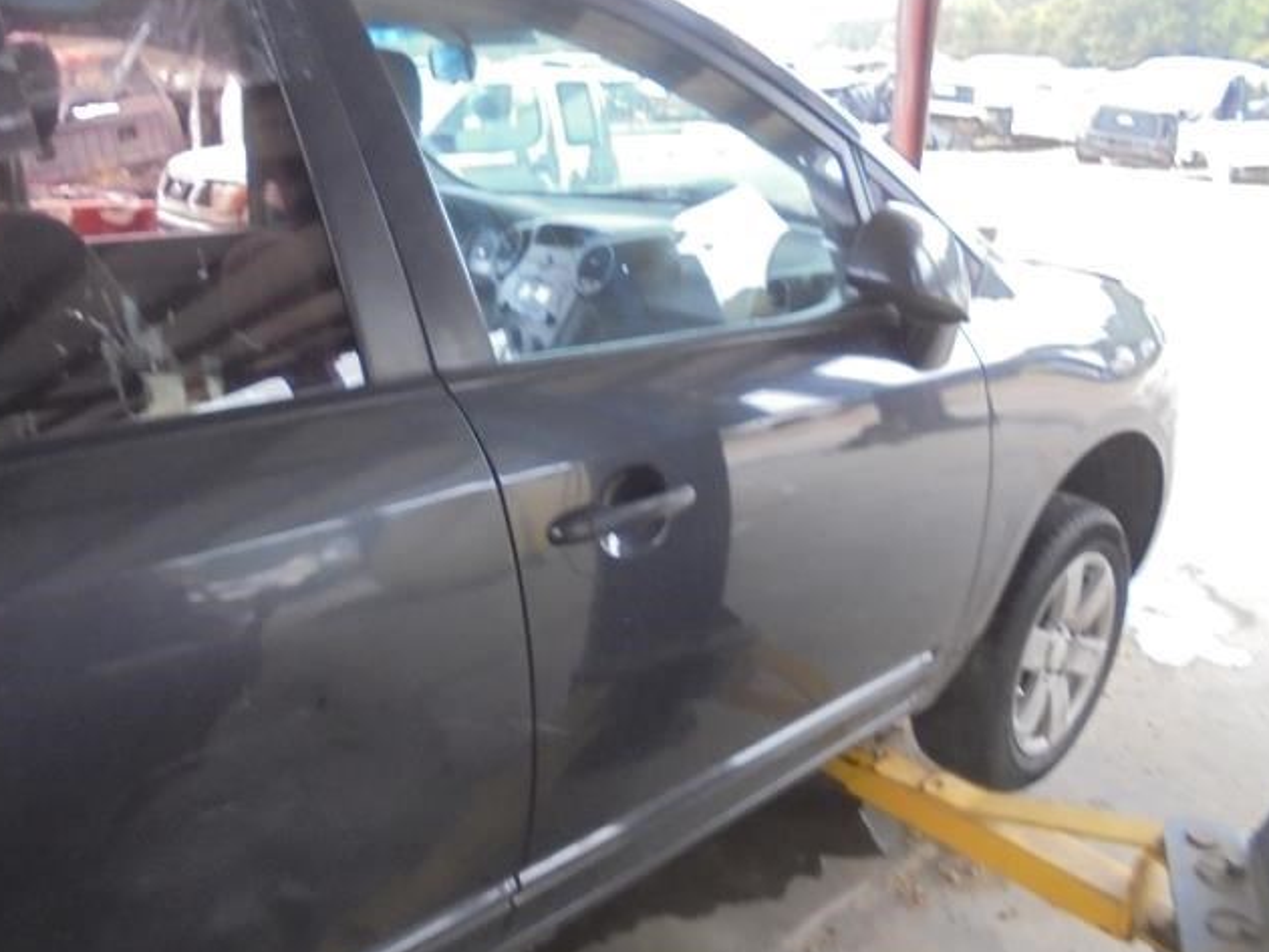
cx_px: 520
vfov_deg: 42.9
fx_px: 1210
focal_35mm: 33
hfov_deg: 55.0
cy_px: 417
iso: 400
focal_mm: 4.6
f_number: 3.5
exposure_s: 1/20
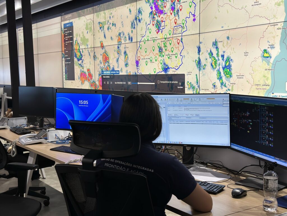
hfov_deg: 39.7
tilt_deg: -5.0
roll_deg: +1.0
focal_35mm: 48
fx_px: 398
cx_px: 144
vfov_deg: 30.3
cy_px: 108
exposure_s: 1/120
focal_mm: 6.86
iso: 125
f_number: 1.78
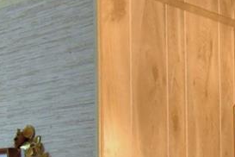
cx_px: 355
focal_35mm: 88
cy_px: 208
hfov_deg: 19.9
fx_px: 574
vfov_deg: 14.8
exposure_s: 1/40
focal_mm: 10
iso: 400
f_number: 4.5
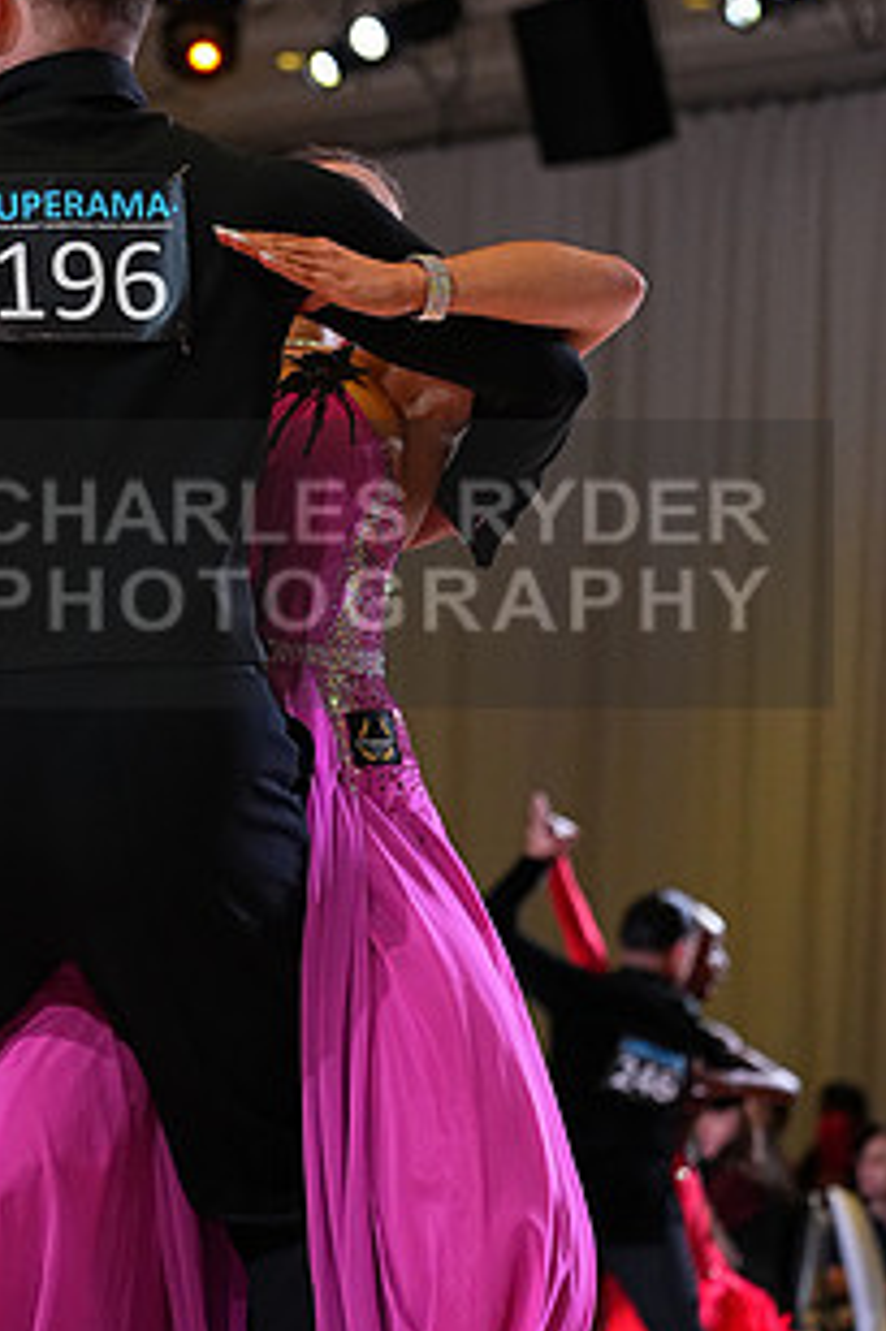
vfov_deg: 12.5
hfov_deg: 8.4
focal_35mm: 164
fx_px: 6061
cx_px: 240
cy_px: 566
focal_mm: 87
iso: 3200
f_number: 4
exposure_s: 1/500
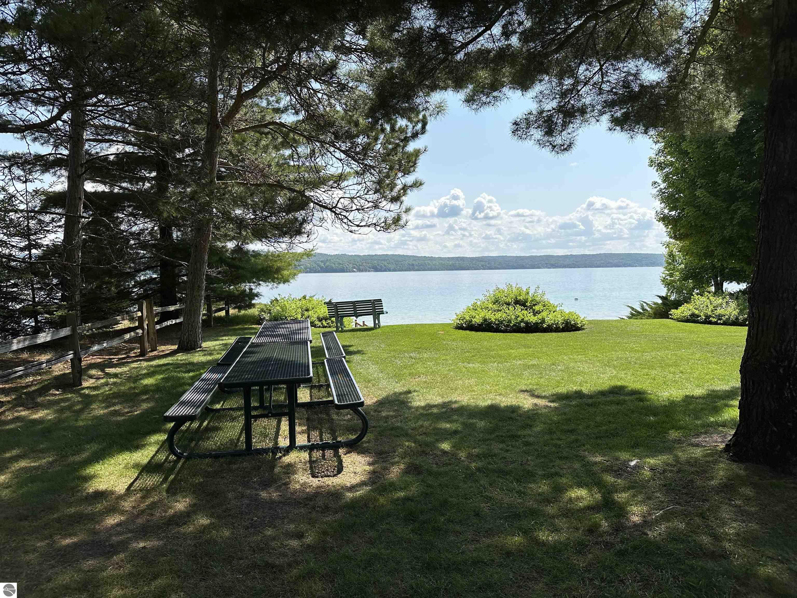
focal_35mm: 24
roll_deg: +0.8
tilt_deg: -3.2
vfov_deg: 56.8
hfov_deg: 71.6
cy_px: 299
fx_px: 553
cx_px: 398
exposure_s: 1/4348
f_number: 1.78
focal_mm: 6.86
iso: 80
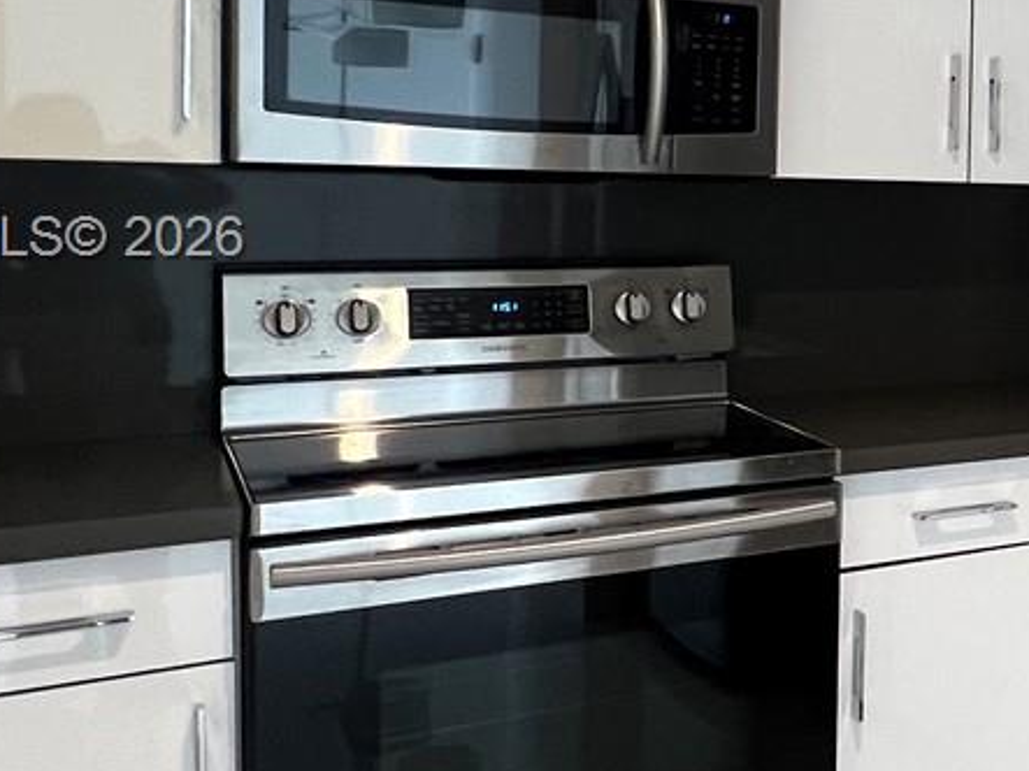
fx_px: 1397
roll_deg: -1.5
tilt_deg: -3.0
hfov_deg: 30.6
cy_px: 242
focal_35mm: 47
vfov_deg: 30.6
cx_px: 1380
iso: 250
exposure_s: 1/60
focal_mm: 1.57
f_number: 1.8
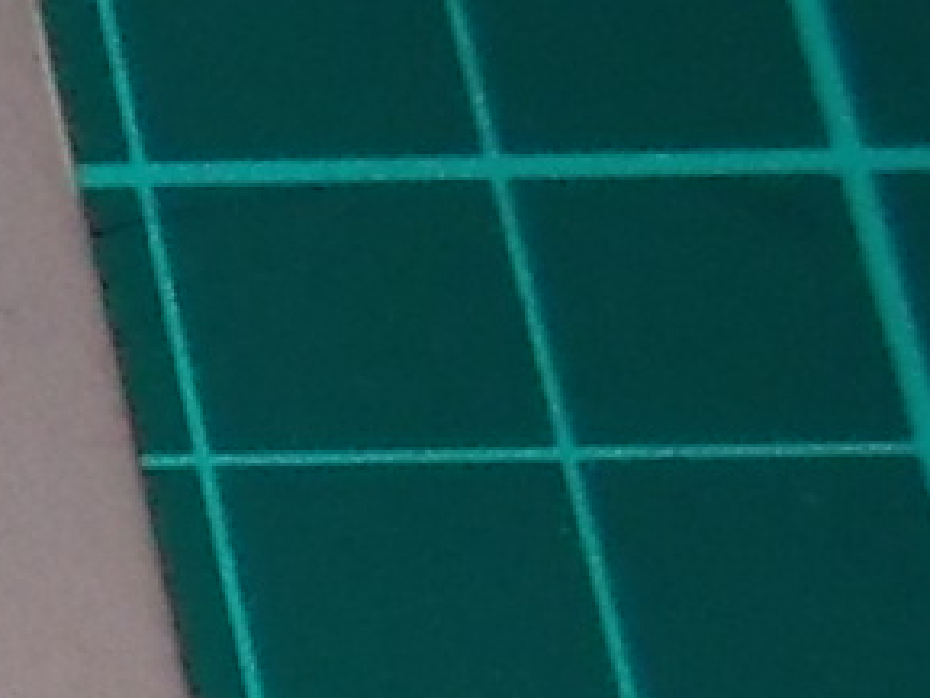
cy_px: 849
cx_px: -2259
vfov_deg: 6.5
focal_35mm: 228
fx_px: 6128
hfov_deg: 7.3
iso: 200
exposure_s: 1/30
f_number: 3.3
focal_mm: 4.1
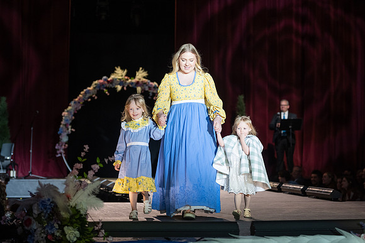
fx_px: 1027
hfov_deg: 20.2
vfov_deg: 13.5
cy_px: 135
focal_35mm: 101
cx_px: 197
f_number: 2.8
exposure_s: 1/640
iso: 640
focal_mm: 90
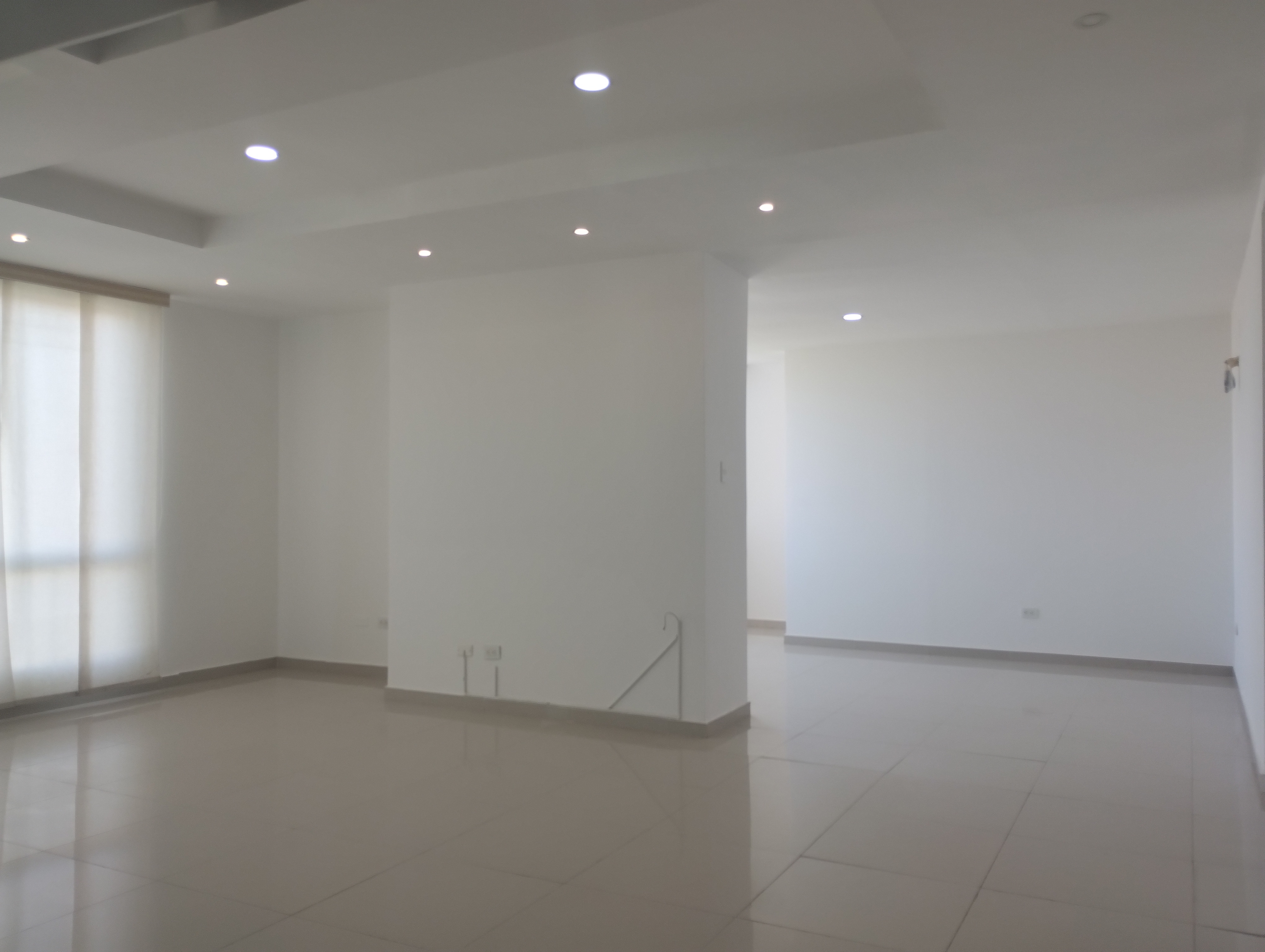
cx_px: 632
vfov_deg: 49.9
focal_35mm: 28
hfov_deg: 63.4
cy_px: 476
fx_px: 1025
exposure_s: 1/60
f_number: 1.8
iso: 108
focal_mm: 4.27
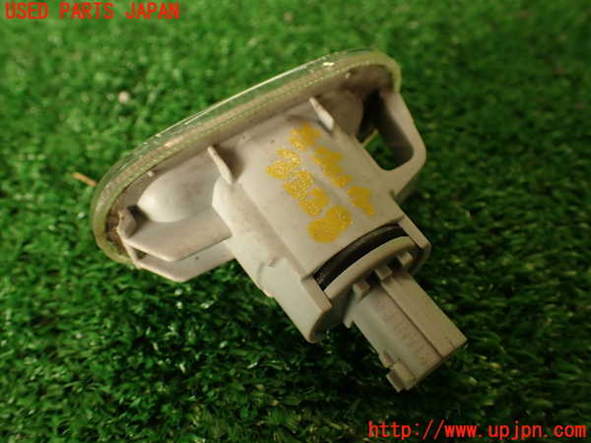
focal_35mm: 30
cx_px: 296
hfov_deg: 60.0
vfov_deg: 46.8
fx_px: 512
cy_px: 222
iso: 125
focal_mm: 5.4
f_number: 2.3
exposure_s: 1/60
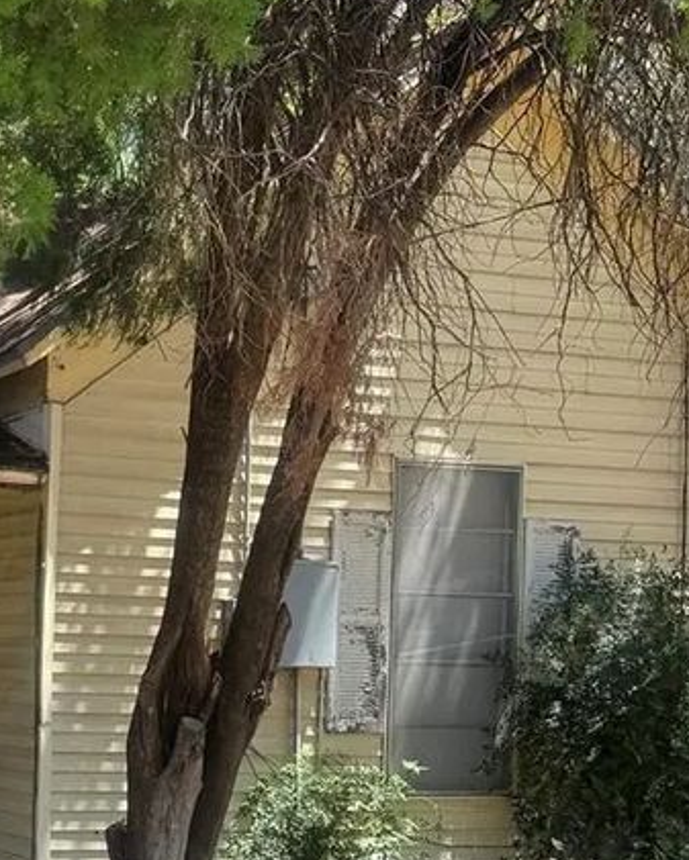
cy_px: 777
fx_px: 1937
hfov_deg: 19.5
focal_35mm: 76
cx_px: -20
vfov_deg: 24.3
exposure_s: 1/1395
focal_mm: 6.76
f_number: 1.78
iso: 80
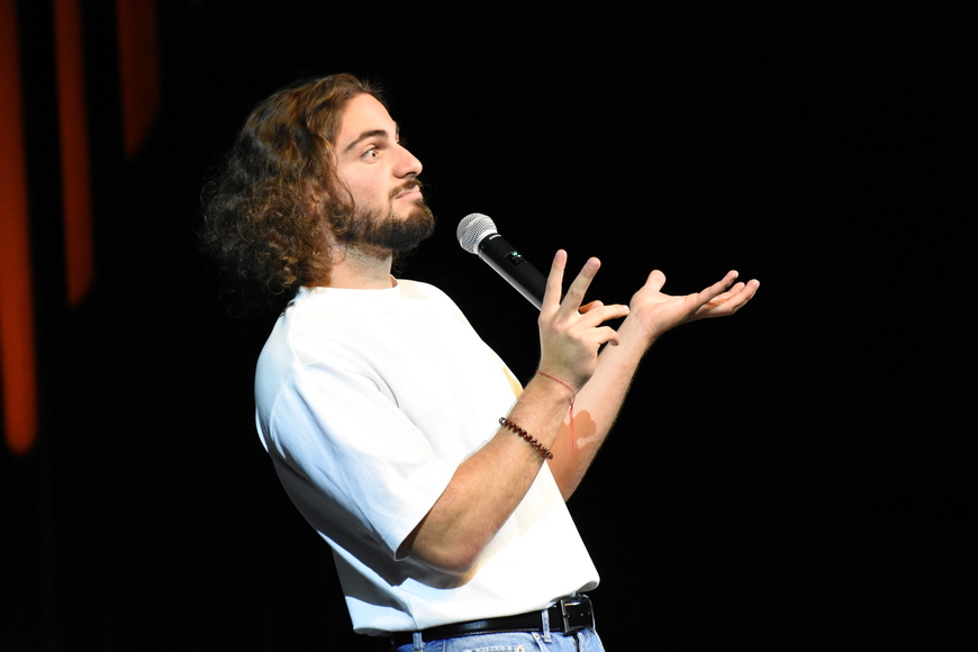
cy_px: 326
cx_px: 489
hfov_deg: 9.5
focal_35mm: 218
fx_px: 5908
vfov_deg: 6.3
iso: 6400
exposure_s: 1/200
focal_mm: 145
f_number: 4.8
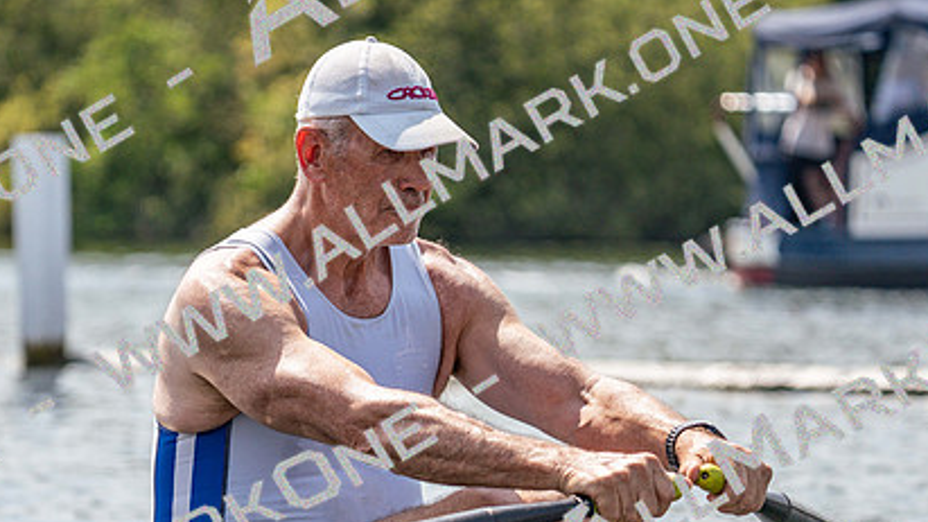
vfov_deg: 4.1
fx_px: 7282
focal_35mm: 296
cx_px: 370
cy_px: 397
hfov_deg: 7.3
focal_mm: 200
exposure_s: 1/1600
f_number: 5.6
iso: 250
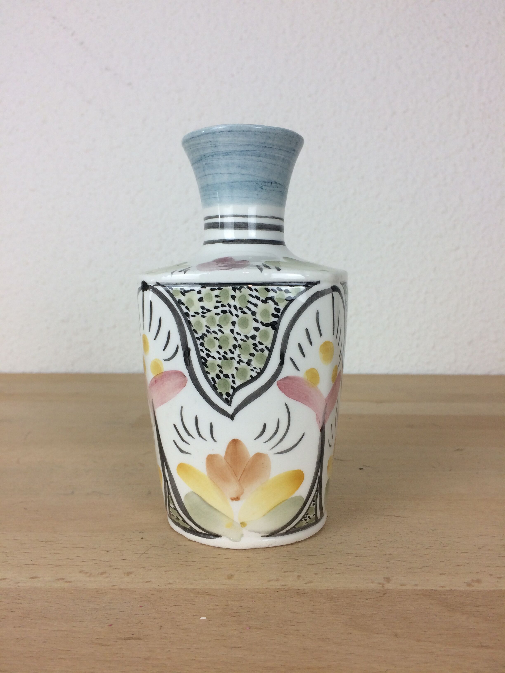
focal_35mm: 29
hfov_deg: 48.2
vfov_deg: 61.7
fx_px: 564
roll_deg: +1.0
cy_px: 336
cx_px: 252
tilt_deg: -6.6
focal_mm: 4.15
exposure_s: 1/100
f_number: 2.2
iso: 50
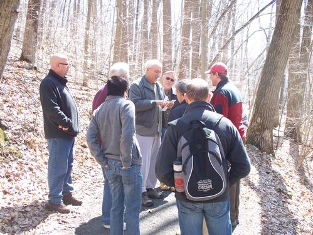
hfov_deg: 40.4
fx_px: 425
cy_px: 118
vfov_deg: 30.9
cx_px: 156
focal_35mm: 47
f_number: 2.9
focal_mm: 9.86
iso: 64
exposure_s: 1/80
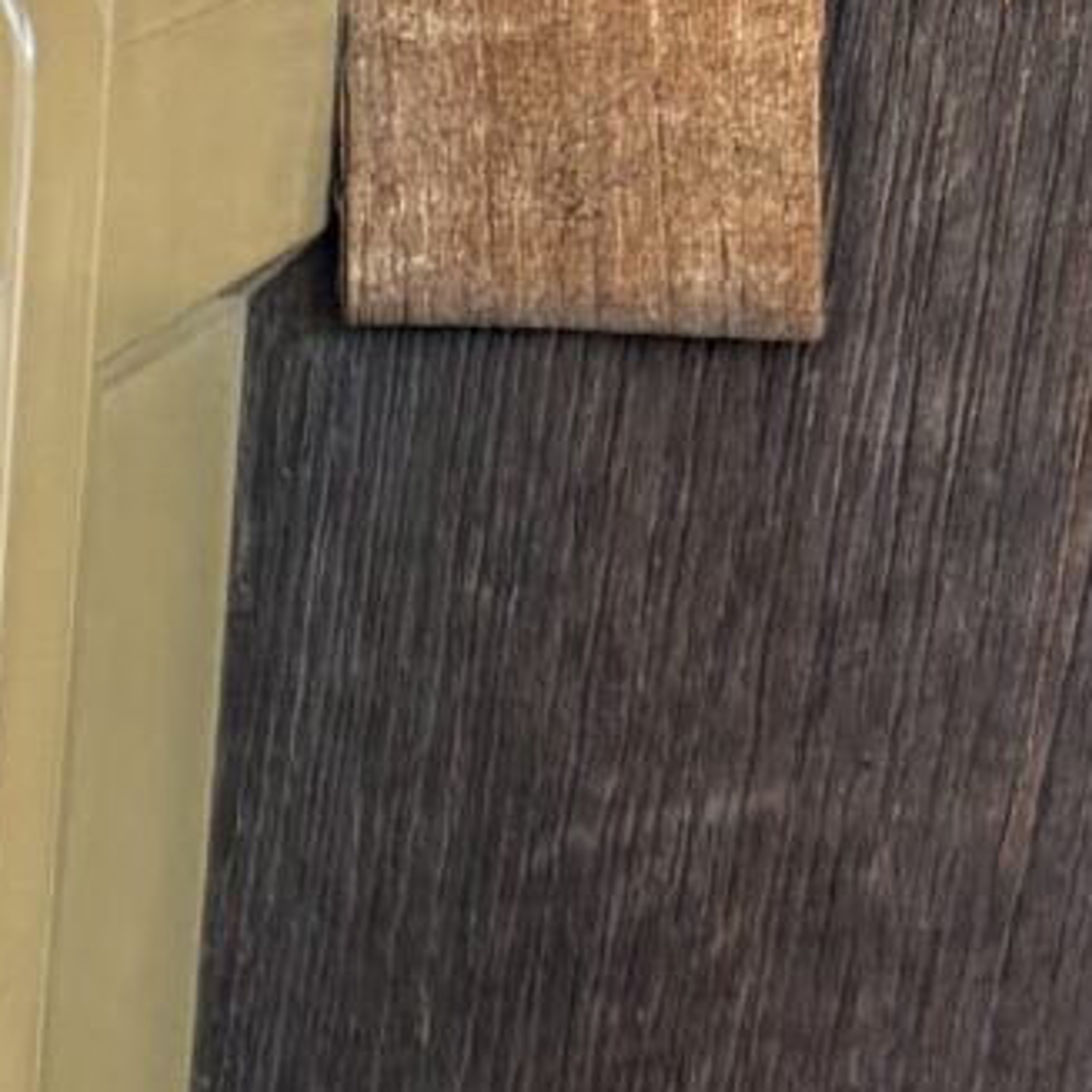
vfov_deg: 9.5
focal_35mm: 180
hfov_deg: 9.1
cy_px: 1536
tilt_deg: -17.8
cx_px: -1139
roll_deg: -0.8
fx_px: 6424
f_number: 1.6
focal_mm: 5.96
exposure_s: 1/243
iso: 64
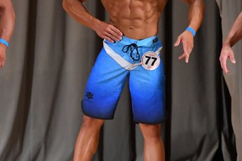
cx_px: -6
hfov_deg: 3.5
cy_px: 53
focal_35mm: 590
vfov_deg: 2.3
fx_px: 3962
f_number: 5.6
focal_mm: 180
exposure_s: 1/400
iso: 4000
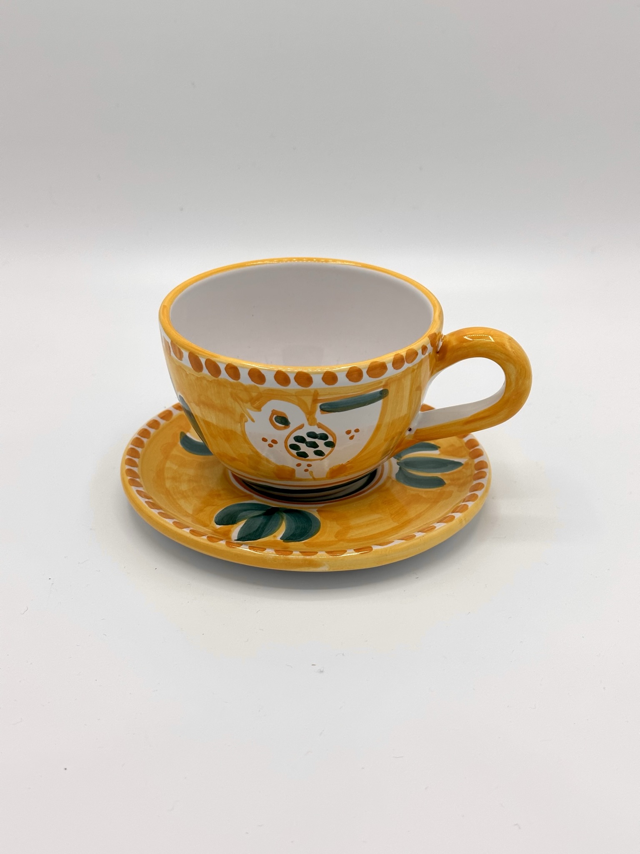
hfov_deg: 30.3
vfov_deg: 39.7
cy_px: 427
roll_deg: +0.1
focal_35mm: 48
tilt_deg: -26.0
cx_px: 320
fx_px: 1183
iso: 64
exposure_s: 1/3367
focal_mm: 6.86
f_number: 1.78
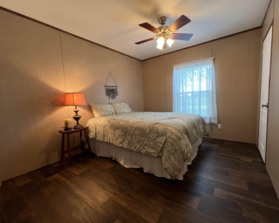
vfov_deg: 88.0
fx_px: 116
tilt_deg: -6.0
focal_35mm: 14
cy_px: 114
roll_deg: +2.4
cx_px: 148
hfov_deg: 100.6
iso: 160
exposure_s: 1/60
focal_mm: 1.57
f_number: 1.8
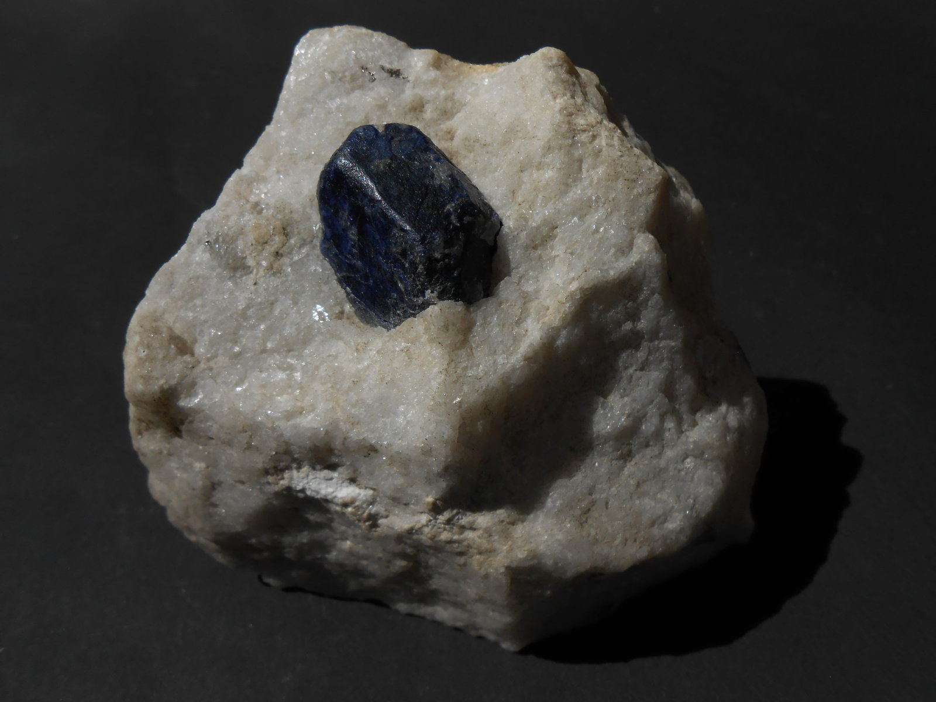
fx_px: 703
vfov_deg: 53.1
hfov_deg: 67.3
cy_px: 351
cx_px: 468
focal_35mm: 26
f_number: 11.5
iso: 80
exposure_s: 1/320
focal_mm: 4.6
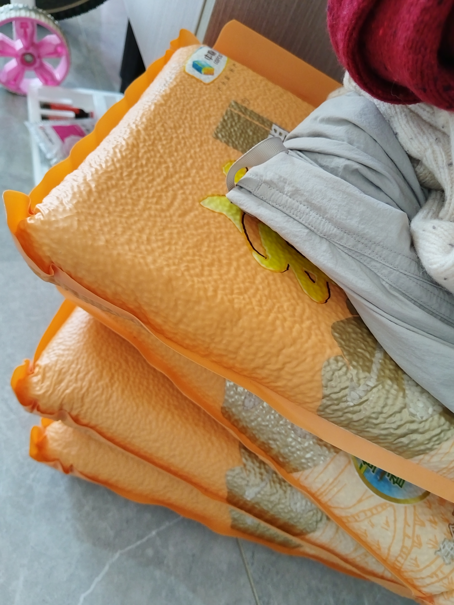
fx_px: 455
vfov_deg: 67.3
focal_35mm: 26
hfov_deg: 53.1
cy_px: 302
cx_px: 227
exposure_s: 1/100
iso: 2727
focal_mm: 4.95
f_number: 1.9
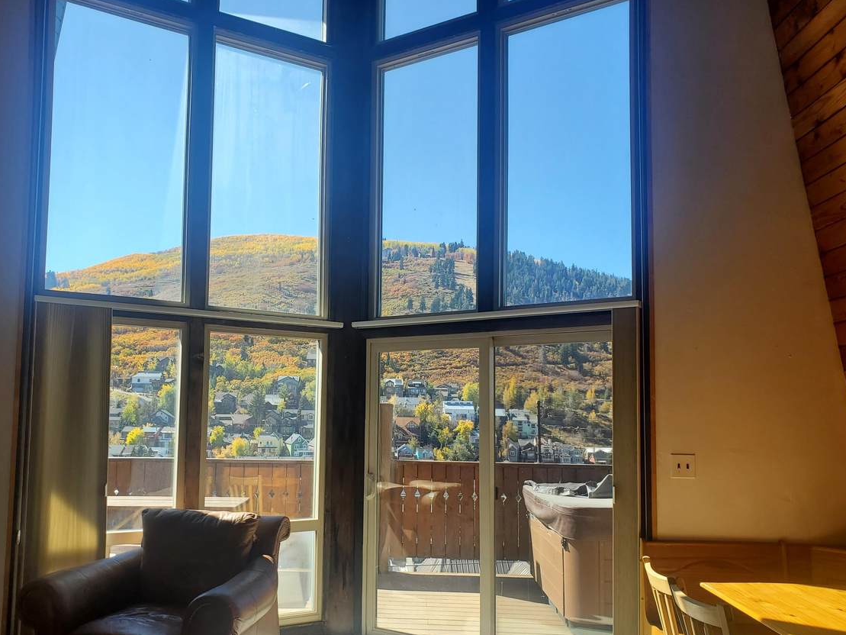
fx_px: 733
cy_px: 352
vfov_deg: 46.7
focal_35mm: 30
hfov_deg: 59.9
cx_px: 400
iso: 50
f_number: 2.4
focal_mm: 4.3
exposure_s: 1/556
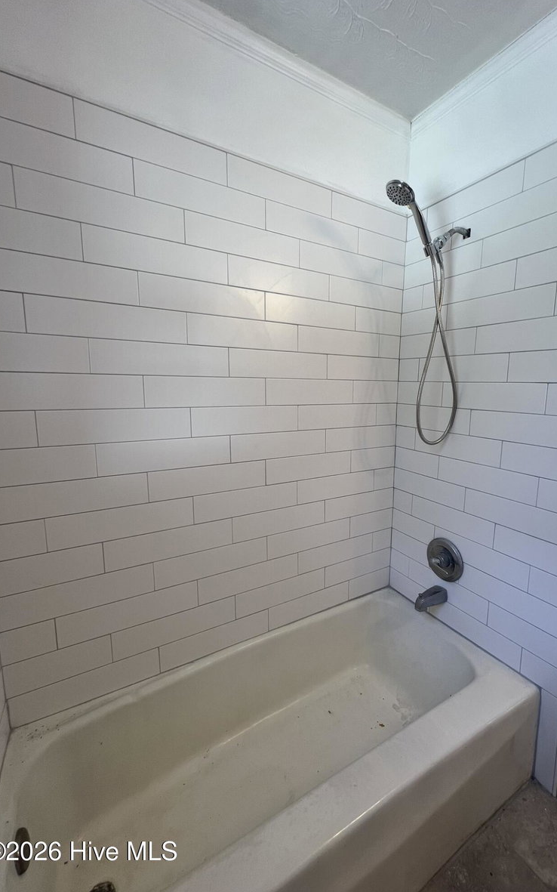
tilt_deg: -7.8
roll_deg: +0.3
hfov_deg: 78.0
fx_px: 340
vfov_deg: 105.3
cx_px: 324
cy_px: 440
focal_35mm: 14
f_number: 1.8
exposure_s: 1/120
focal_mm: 1.57
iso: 64
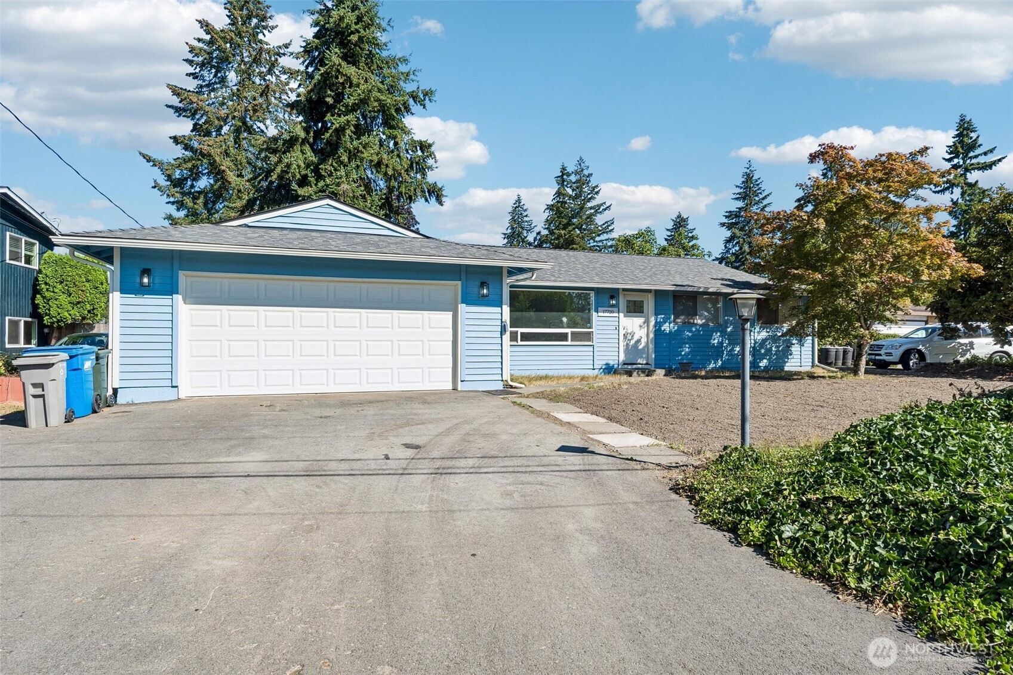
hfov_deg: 75.5
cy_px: 338
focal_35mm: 23
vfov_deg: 54.6
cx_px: 506
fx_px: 654
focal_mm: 15.5
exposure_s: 1/400
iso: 250
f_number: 9
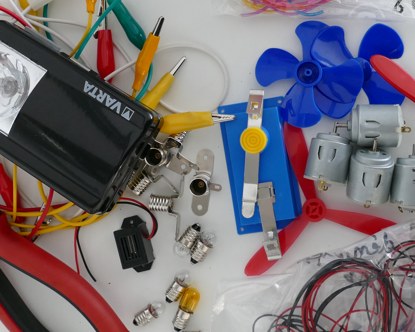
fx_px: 663
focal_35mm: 54
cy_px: 122
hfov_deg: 34.7
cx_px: 212
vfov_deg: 28.0
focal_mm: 9.12
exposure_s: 1/60
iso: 320
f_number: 2.8
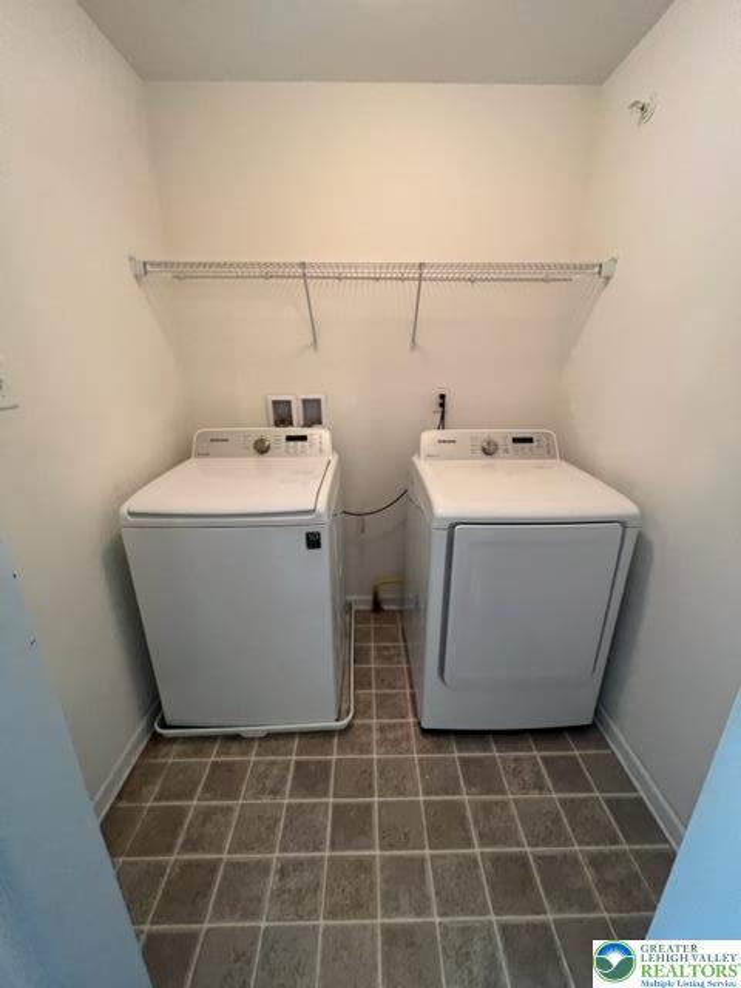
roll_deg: +0.3
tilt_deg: -18.0
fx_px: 371
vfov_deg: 106.2
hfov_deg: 89.9
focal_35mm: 13
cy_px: 494
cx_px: 370
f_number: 1.8
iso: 400
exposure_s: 1/60
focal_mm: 1.57
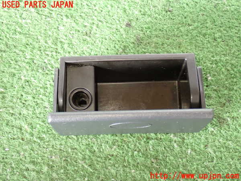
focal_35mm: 50
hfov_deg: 38.2
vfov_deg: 29.1
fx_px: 348
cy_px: 90
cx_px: 120
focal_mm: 9.01
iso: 800
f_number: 3.2
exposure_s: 1/50
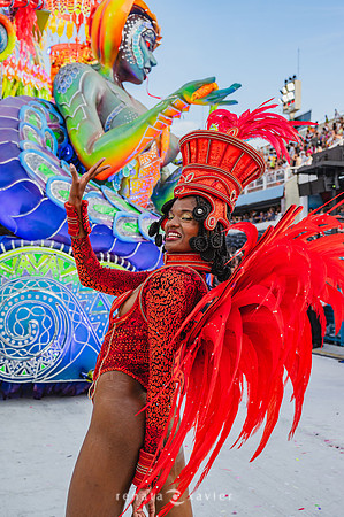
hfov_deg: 27.5
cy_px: 258
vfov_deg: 40.4
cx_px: 172
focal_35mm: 49
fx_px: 704
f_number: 5.6
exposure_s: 1/1250
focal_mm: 49
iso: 640
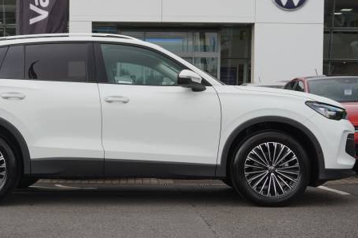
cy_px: 101
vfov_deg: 22.6
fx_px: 596
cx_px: 124
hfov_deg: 33.2
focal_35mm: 60
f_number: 5.6
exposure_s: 1/100
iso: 100
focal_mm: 28
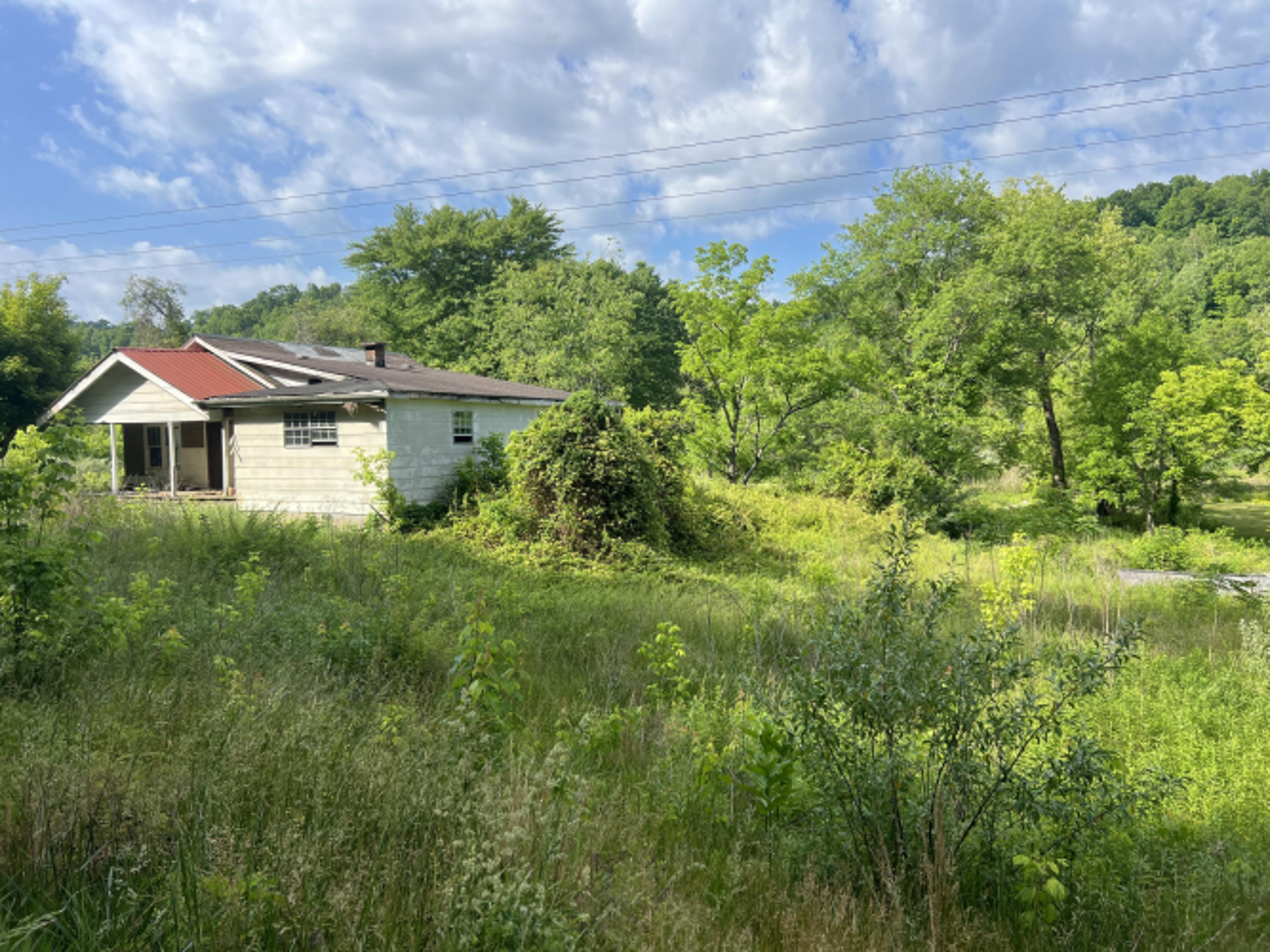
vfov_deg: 53.0
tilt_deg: -3.2
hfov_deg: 67.3
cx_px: 635
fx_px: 954
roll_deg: +1.3
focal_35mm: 26
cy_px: 476
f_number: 1.5
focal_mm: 5.7
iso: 50
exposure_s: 1/2695
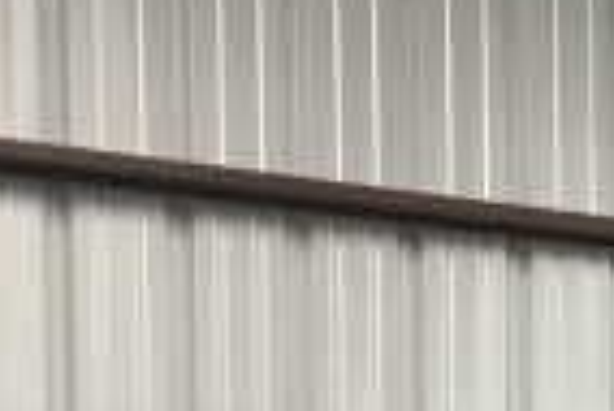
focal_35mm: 170
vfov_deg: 7.4
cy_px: 1099
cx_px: 986
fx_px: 2902
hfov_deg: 11.5
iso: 125
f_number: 2.2
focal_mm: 4.15
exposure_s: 1/30
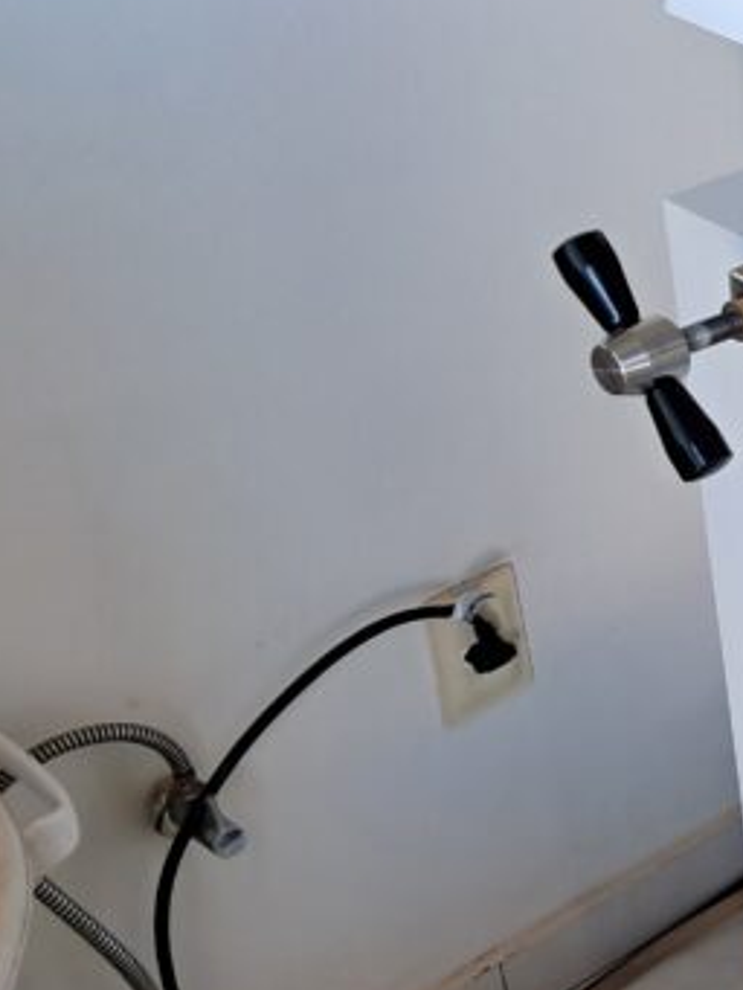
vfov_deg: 24.1
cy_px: 418
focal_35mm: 81
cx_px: 1416
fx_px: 2317
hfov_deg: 15.2
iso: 160
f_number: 1.8
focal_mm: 4
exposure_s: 1/60
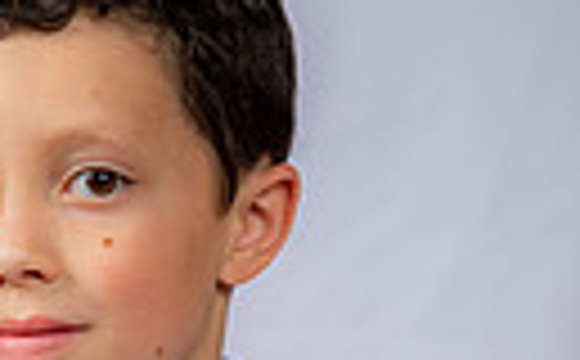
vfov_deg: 4.6
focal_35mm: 278
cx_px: 209
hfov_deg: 7.6
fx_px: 4385
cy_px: 747
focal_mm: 78
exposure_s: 1/160
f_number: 6.3
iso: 250
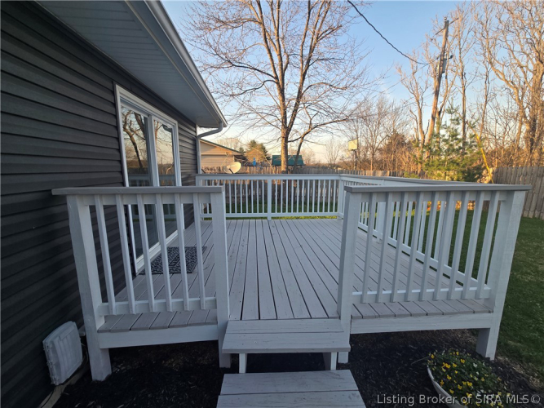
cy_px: 204
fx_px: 204
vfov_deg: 89.9
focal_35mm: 13
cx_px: 272
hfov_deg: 106.2
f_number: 2.2
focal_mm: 2.2
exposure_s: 1/382
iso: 50
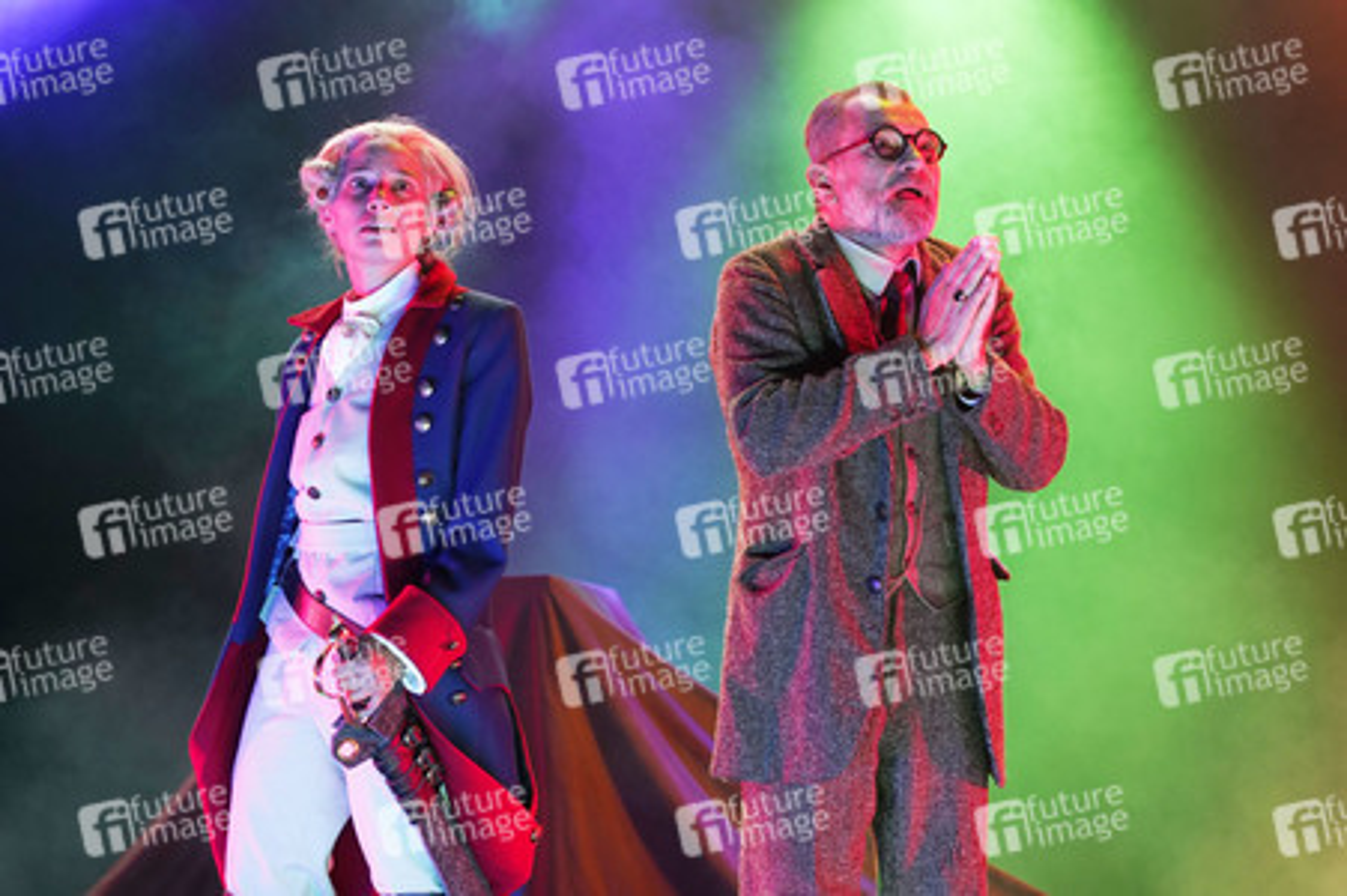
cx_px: 674
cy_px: 448
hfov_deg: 21.9
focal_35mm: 93
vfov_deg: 14.7
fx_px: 3477
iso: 1250
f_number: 5.6
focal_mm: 93
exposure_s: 1/50
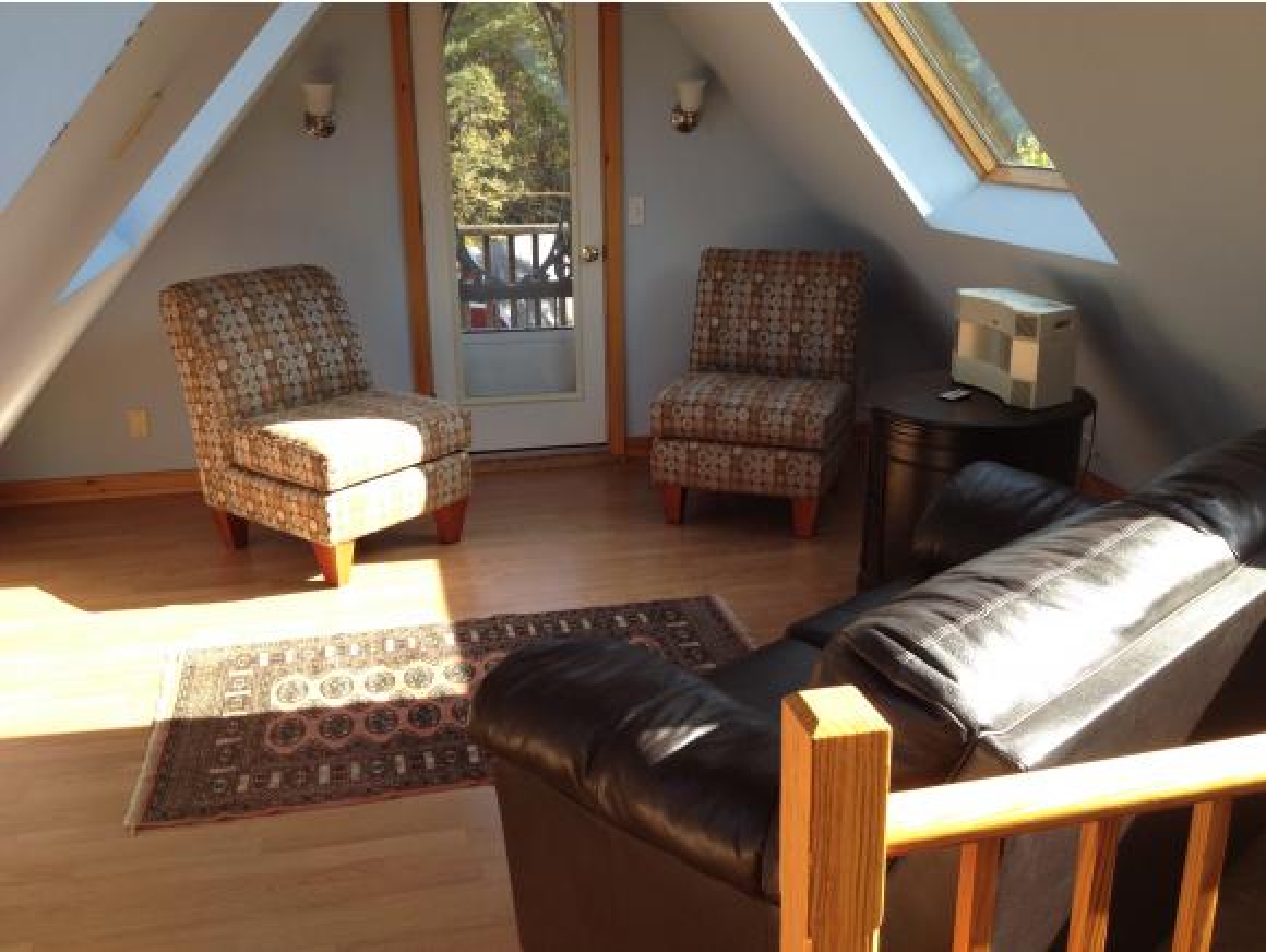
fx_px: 1281
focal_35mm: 35
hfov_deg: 52.6
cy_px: 476
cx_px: 633
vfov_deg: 40.8
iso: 50
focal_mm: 4.28
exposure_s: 1/146
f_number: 2.4
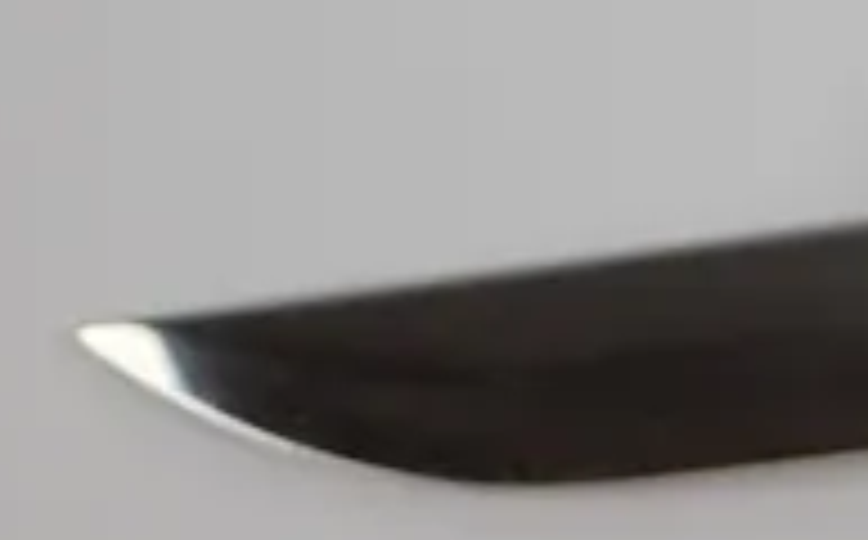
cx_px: 1403
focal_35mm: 132
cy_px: 986
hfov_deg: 14.5
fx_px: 3118
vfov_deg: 9.4
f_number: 2.3
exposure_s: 1/125
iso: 160
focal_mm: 5.4
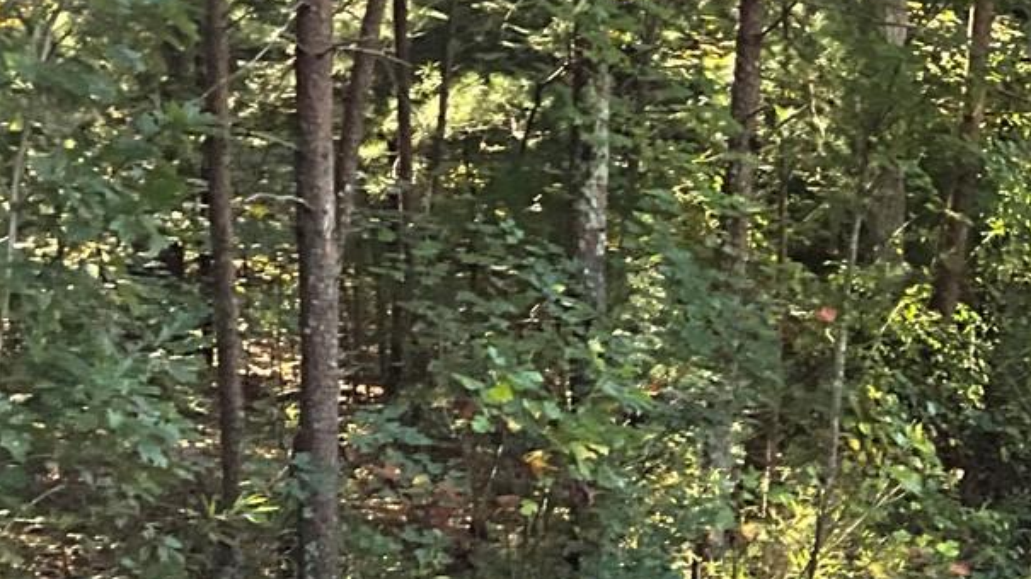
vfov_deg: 11.2
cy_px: 630
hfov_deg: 19.1
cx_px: 1169
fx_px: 2925
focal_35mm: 107
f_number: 1.8
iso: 40
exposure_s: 1/122
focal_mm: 3
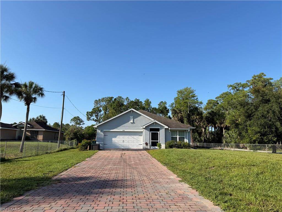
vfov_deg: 56.8
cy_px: 106
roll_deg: -0.6
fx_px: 196
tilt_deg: +7.2
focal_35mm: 24
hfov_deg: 71.6
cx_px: 141
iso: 80
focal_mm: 6.76
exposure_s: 1/3953
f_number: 1.78
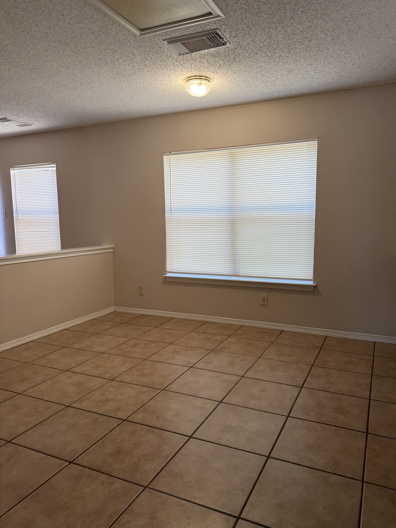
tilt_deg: -7.4
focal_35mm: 25
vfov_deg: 69.4
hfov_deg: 54.9
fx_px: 381
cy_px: 266
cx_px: 205
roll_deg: +0.8
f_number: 1.78
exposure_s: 1/120
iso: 160
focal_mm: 6.76
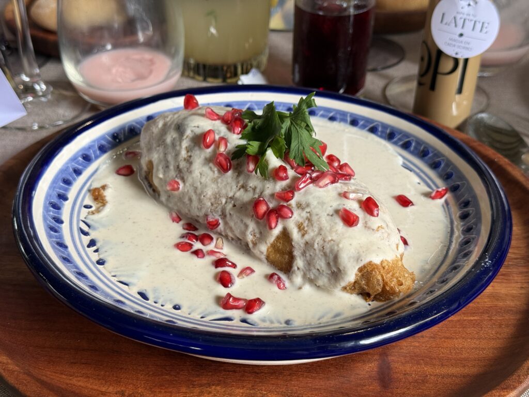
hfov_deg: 39.7
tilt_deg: -33.7
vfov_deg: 30.3
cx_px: 264
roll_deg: +1.0
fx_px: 734
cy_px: 198
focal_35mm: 48
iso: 100
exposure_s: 1/98
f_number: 1.78
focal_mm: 6.76
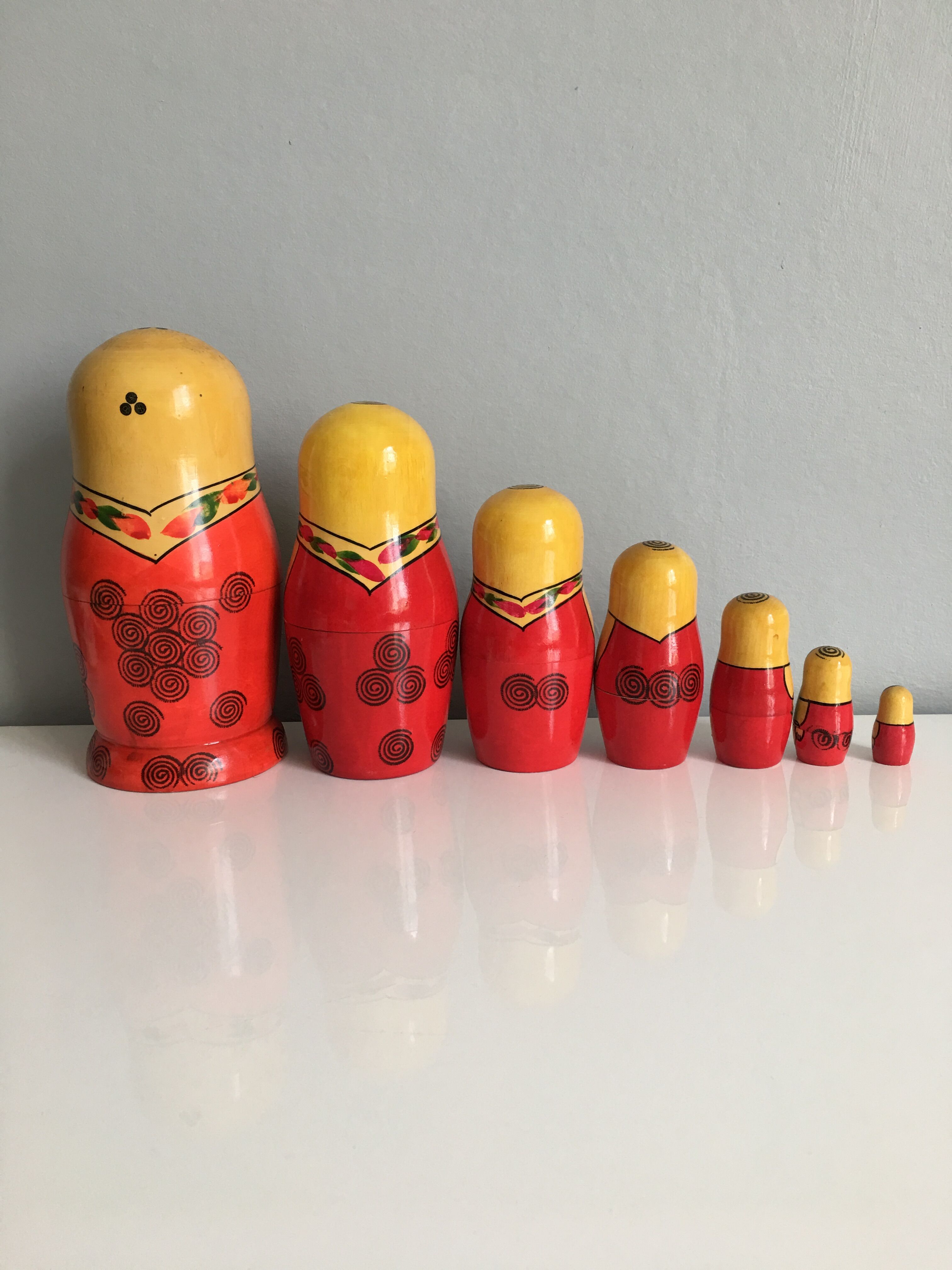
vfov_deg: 61.7
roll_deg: +0.7
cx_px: 476
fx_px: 1063
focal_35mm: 29
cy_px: 635
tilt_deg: -12.3
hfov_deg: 48.2
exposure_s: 1/33
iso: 25
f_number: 2.2
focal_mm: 4.15
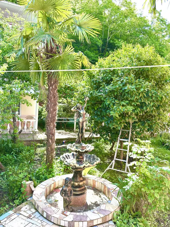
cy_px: 114
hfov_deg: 56.8
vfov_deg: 71.6
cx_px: 85
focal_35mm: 24
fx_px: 157
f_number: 1.78
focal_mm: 6.86
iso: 80
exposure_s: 1/521
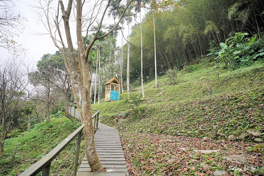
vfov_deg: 61.9
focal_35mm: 20
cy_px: 88
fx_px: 147
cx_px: 132
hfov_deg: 84.0
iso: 100
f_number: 2.5
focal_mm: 20
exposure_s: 1/125
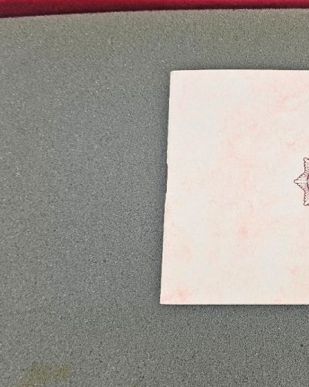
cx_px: 309
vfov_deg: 32.0
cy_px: 203
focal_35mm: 59
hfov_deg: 24.6
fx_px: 675
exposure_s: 1/100
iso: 50
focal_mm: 6.3
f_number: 1.7
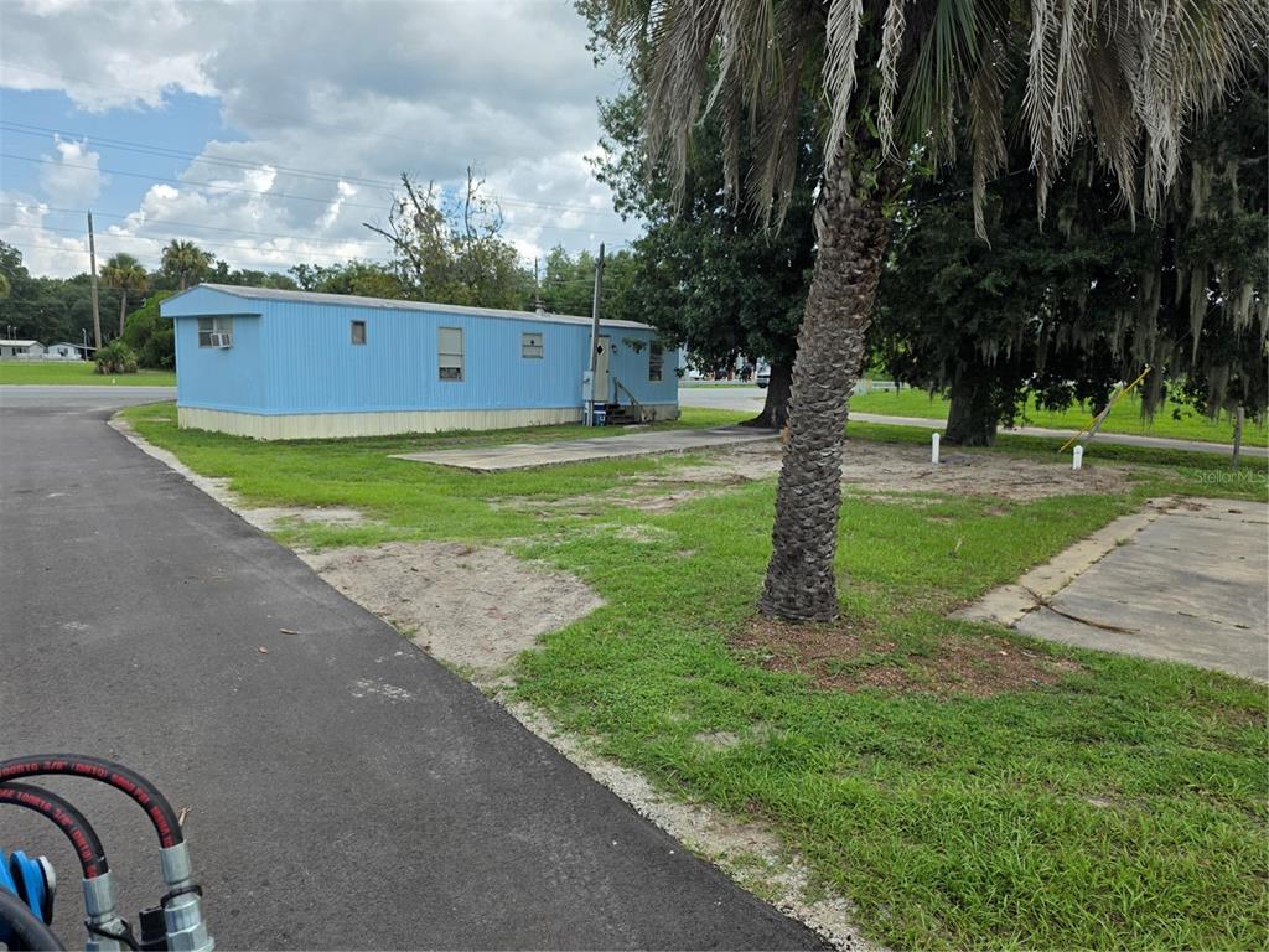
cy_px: 476
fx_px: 843
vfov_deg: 58.9
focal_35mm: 23
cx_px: 634
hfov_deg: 73.9
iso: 80
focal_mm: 6.25
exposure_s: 1/3282
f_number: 1.7
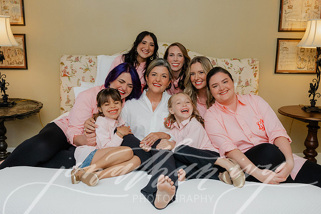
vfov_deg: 40.6
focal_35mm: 32
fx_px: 290
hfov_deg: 58.0
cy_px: 107
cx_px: 160
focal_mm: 32.5
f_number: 4
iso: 800
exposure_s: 1/200
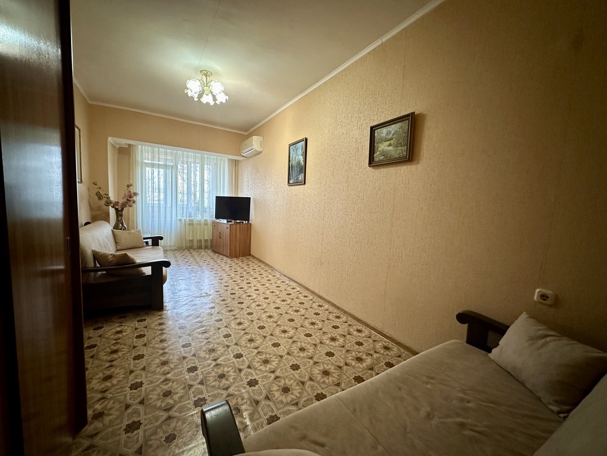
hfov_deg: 102.1
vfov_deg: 85.7
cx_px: 304
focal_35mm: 14
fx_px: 245
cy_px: 228
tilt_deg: -4.9
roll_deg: -3.2
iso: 320
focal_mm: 2.22
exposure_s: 1/50
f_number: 2.2
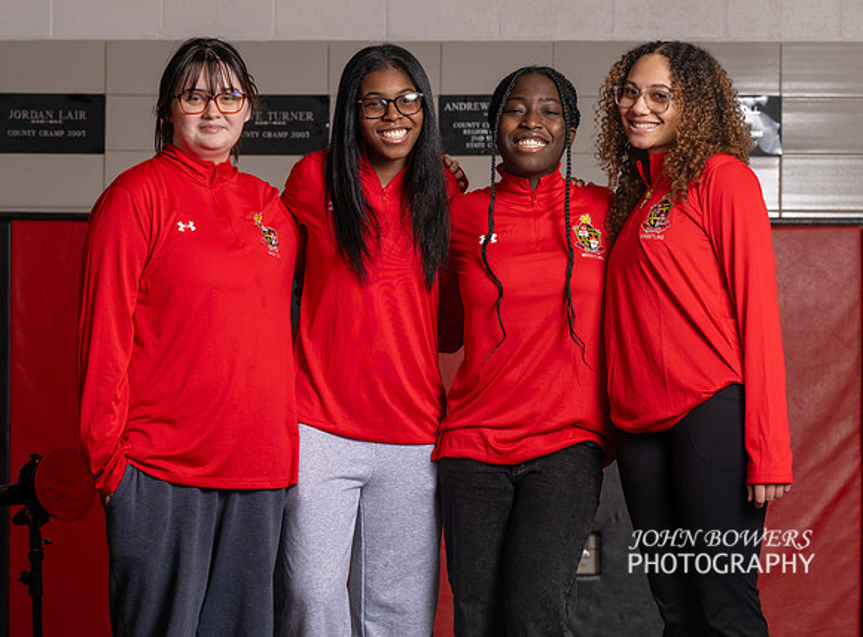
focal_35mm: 113
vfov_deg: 13.0
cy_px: 421
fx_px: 2794
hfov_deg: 17.6
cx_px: 373
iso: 200
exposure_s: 1/80
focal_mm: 70
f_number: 5.6
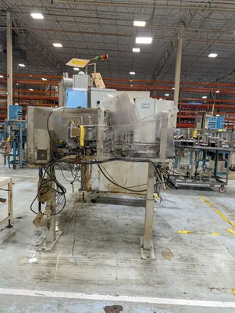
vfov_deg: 71.5
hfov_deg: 56.9
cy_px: 156
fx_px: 217
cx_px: 118
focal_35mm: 24
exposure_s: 1/195
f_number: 1.68
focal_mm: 6.9
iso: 272
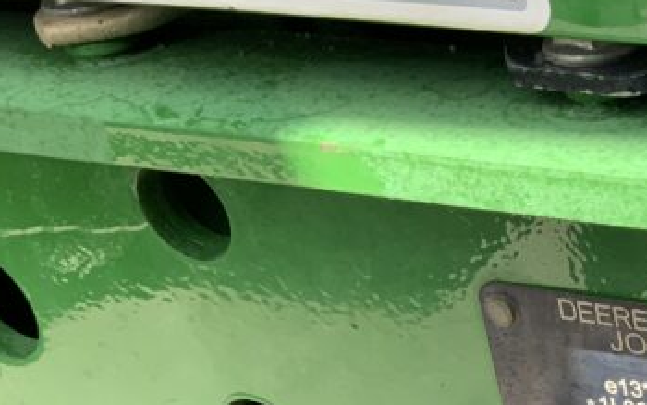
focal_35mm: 90
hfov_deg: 21.5
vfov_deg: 13.8
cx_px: 763
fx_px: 1587
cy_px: 571
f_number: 1.8
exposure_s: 1/333
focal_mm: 3
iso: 16
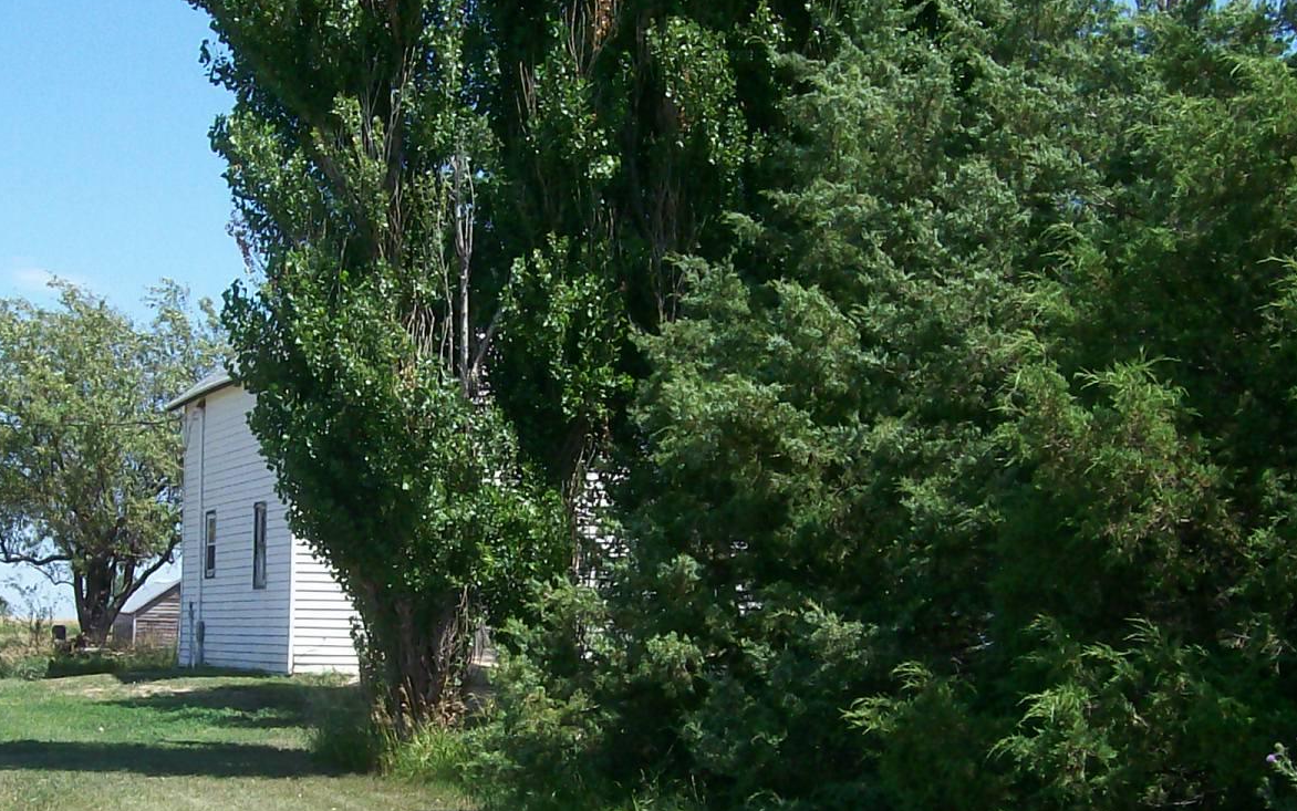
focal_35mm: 75
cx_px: 419
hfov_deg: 27.3
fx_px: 2652
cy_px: 575
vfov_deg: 17.3
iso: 80
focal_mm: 6
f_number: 4.8
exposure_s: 1/374
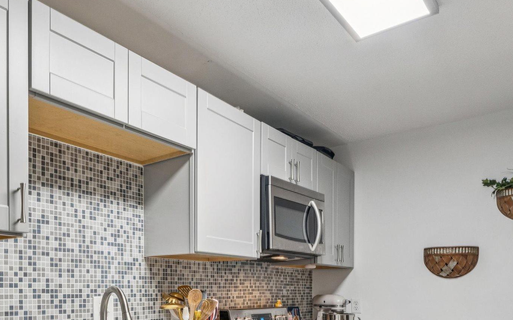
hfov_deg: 53.8
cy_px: 288
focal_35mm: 33
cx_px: 104
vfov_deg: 35.7
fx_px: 467
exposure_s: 1/4
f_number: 13
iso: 400
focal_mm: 14.6
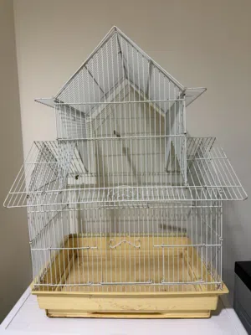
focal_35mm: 24
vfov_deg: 71.6
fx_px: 232
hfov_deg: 56.8
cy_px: 168
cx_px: 126
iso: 320
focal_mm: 6.76
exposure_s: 1/50
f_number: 1.78
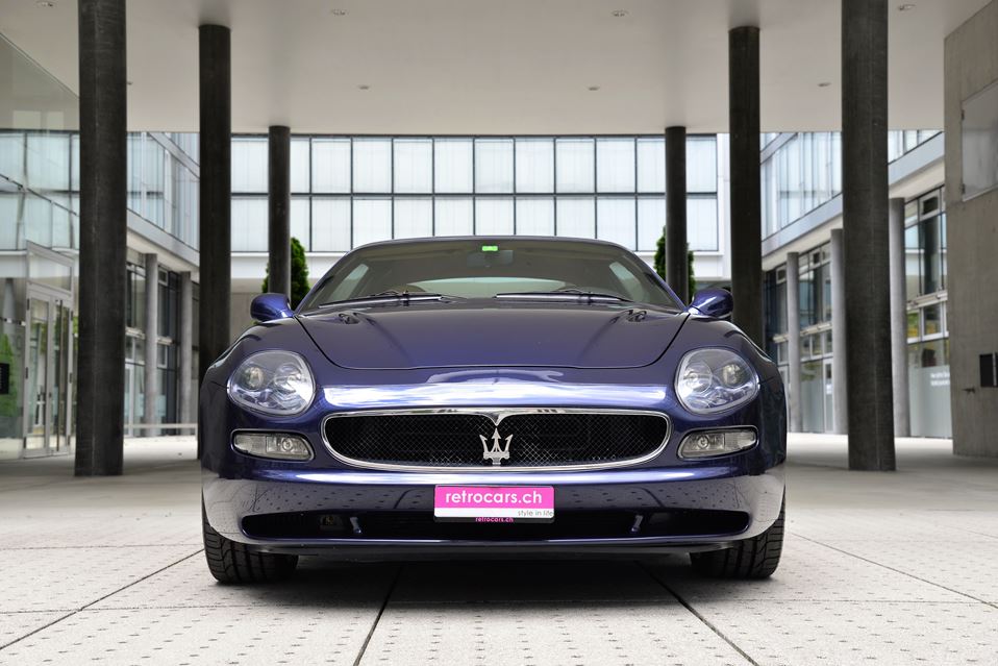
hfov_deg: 41.1
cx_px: 499
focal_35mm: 48
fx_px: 1331
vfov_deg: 28.1
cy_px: 333
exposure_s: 1/125
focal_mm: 48
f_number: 6.3
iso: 400
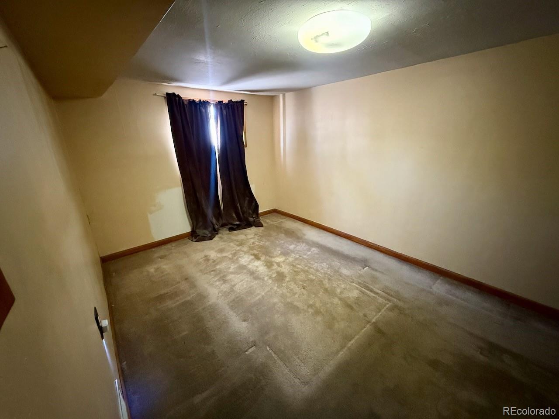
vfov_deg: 85.7
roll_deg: +1.0
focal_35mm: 14
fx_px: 226
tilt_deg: -18.1
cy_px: 210
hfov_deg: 102.1
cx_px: 280
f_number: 2.2
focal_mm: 2.22
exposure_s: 1/60
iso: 1250
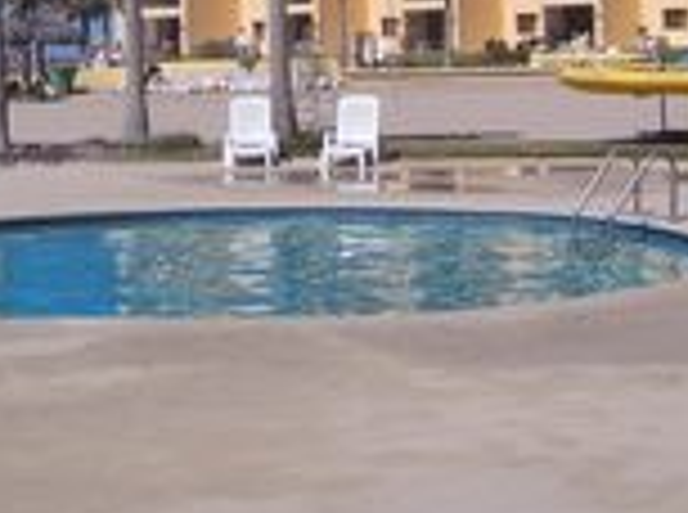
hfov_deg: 23.3
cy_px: -63
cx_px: 85
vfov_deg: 17.3
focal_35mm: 82
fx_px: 1626
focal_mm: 5.6
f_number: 5.6
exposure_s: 1/1000
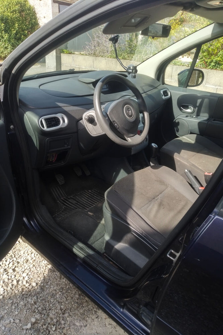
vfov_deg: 71.5
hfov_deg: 51.3
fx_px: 232
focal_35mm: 25
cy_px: 168
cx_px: 112
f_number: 2
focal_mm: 4.52
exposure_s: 1/286
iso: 100
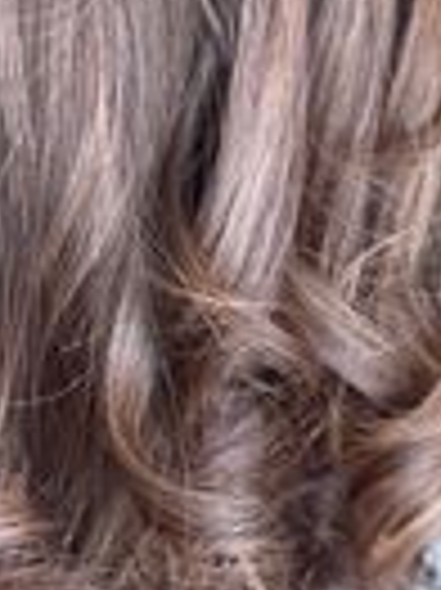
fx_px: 4100
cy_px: -223
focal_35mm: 241
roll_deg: -2.0
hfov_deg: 6.2
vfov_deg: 8.1
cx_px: 130
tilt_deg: -11.3
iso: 200
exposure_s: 1/120
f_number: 2.2
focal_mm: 7.5
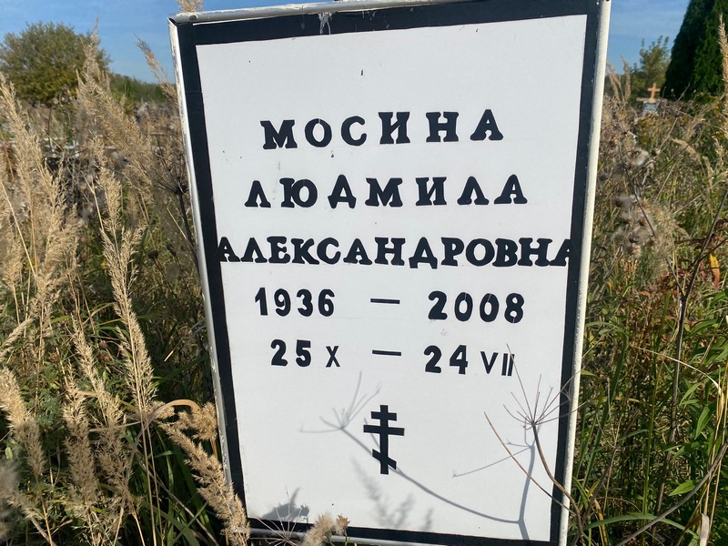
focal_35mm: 26
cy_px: 273
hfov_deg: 67.3
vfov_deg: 53.1
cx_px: 364
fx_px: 547
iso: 32
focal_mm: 4.25
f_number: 1.8
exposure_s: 1/6061
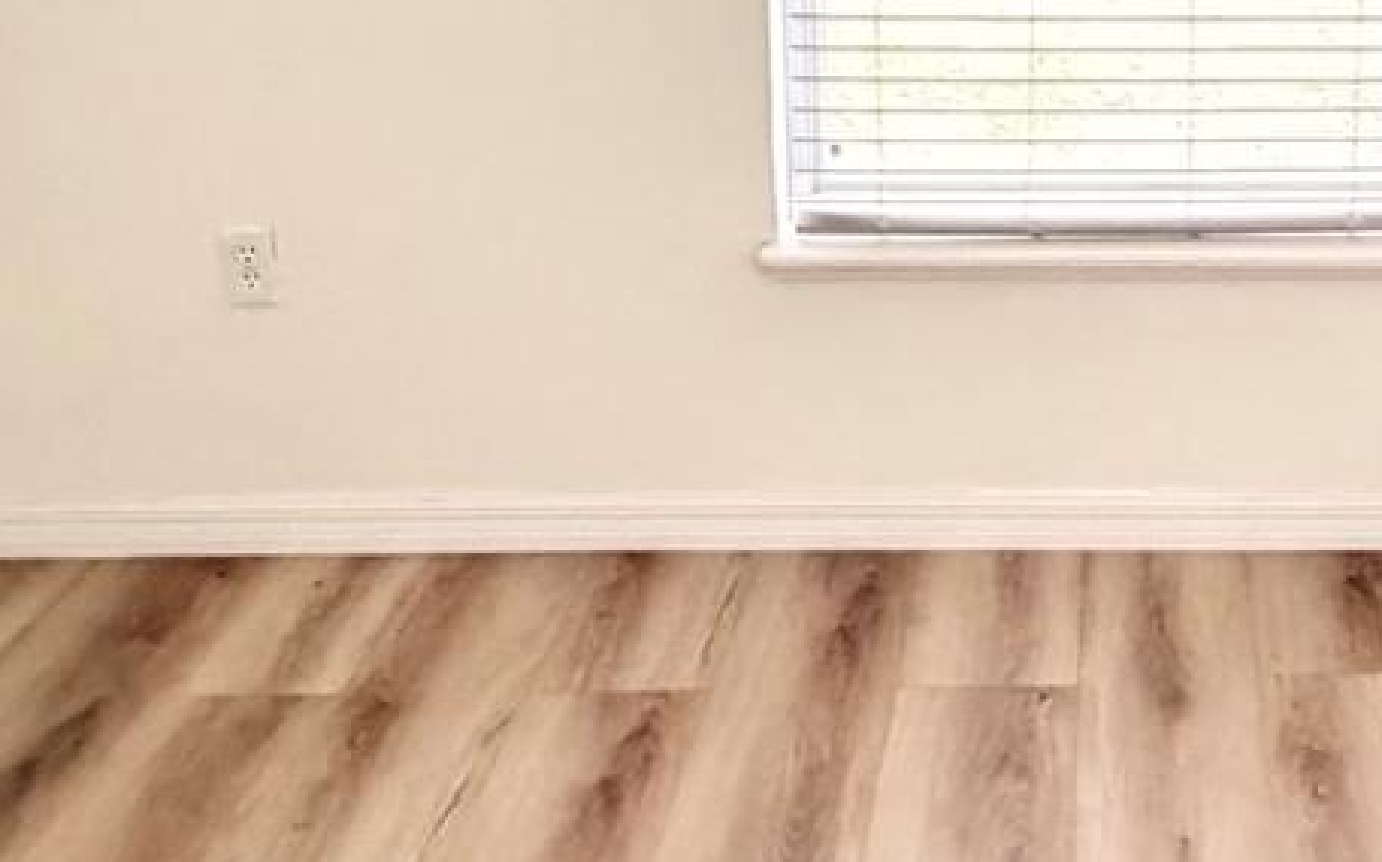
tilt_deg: -12.2
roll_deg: -0.9
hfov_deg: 36.8
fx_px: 1957
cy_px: -97
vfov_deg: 23.3
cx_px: 1198
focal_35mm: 52
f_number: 2.2
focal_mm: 2.22
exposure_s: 1/60
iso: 1250
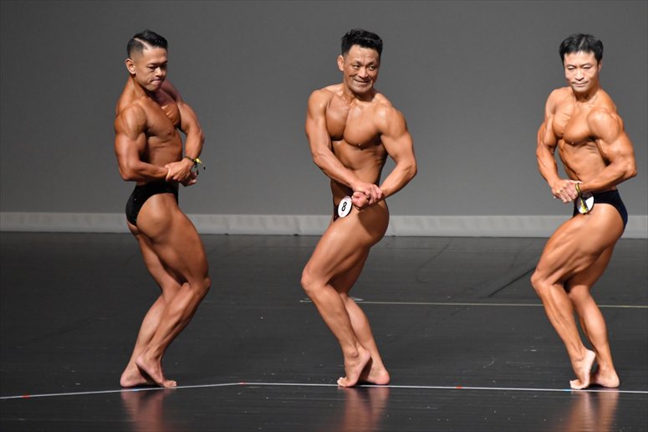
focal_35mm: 375
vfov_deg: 3.7
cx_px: 324
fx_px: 6747
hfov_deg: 5.5
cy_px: 216
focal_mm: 250
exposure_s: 1/400
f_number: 5.6
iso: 5600
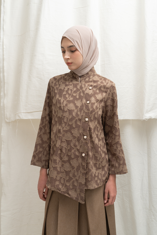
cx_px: 78
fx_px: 235
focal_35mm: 36
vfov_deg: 53.1
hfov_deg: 36.9
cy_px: 118
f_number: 11
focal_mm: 36
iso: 100
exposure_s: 1/160
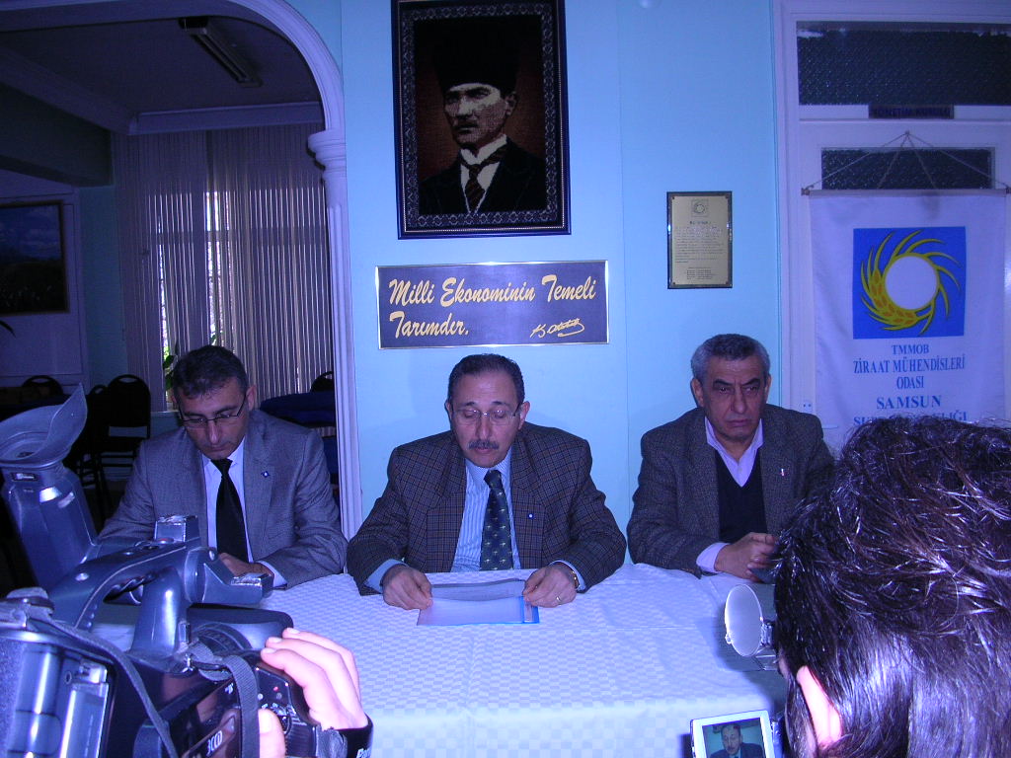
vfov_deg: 40.7
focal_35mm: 35
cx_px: 506
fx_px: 1022
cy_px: 379
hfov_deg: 52.6
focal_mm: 5.8
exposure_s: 1/60.1
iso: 64
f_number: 2.8
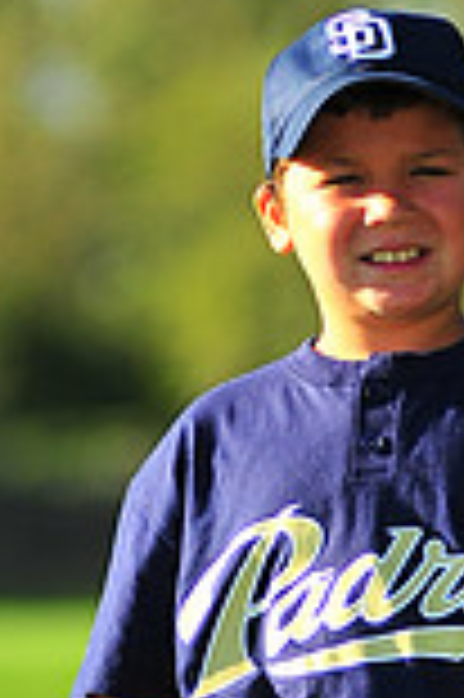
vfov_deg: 3.1
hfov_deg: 2.0
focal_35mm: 675
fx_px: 13078
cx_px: 703
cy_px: 878
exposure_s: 1/1250
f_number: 3.5
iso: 200
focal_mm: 180
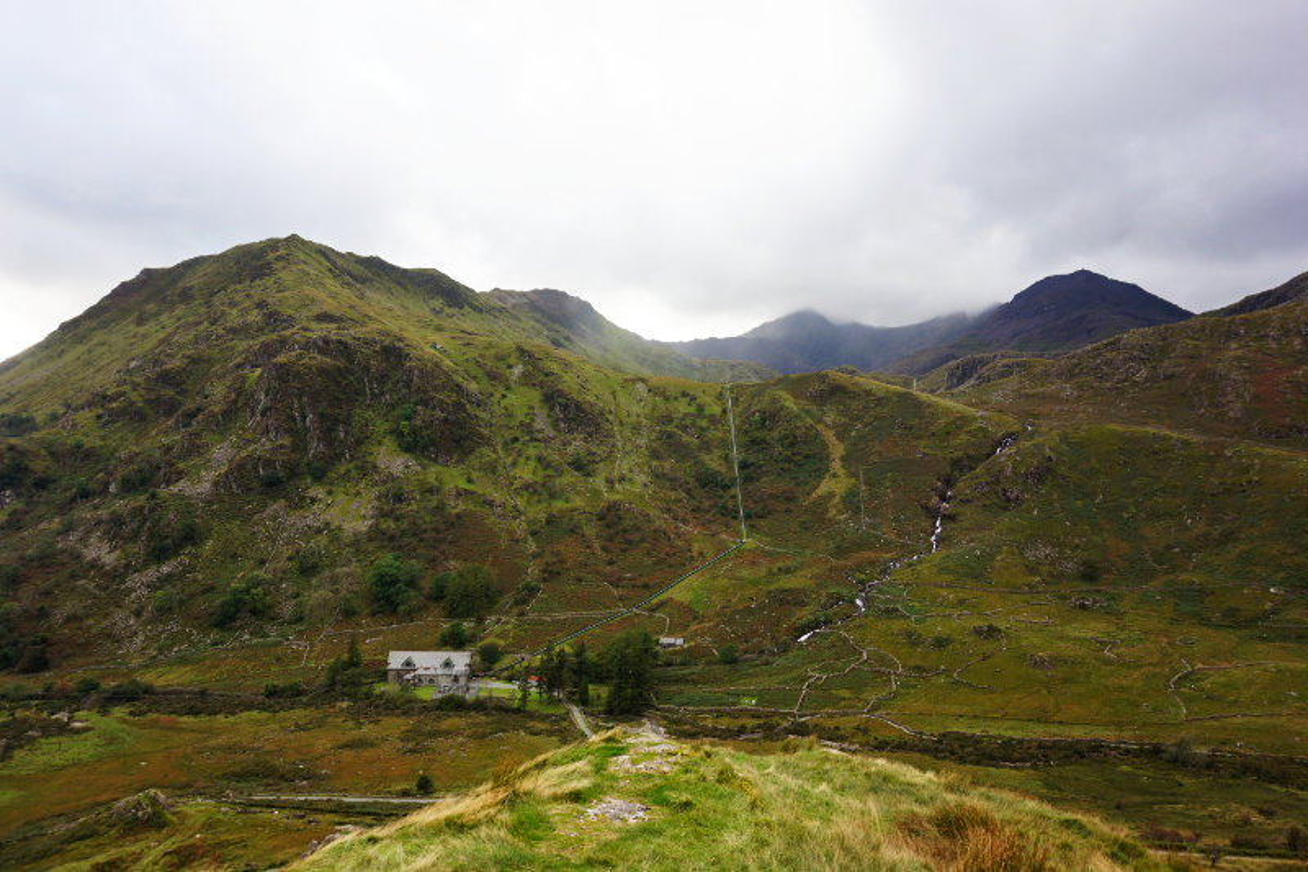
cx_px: 654
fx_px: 872
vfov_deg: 53.1
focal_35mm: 24
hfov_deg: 73.8
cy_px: 436
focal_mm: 16
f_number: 6.3
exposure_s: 1/60
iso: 100
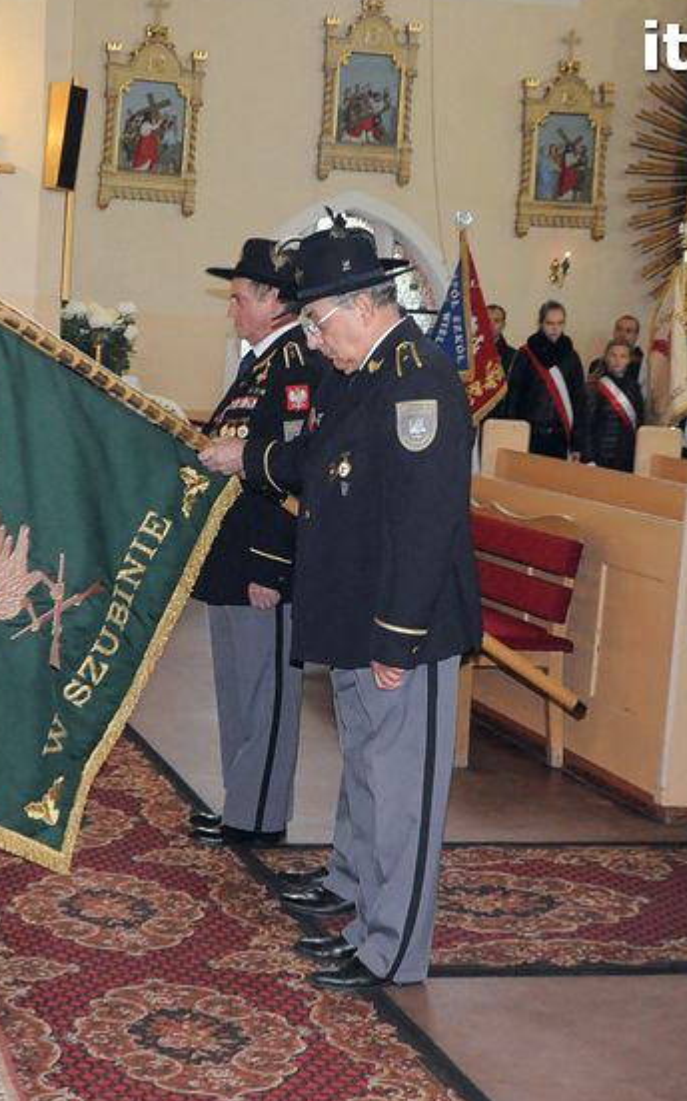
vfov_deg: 31.1
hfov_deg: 19.6
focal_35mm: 66
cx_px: 244
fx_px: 1979
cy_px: 550
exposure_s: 1/60
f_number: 5.6
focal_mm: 28
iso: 2500
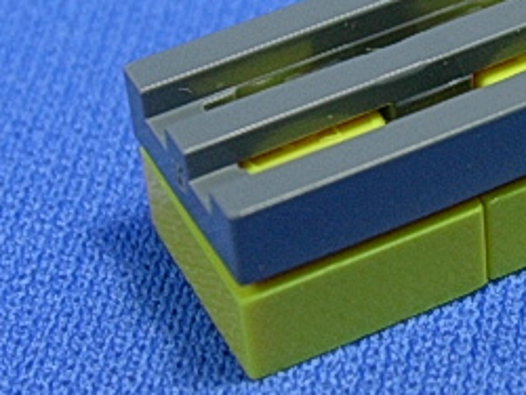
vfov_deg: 9.2
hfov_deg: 12.1
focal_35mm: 161
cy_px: 63
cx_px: 522
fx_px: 2449
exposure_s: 1/23.9
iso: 70
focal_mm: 9.6
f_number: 3.5
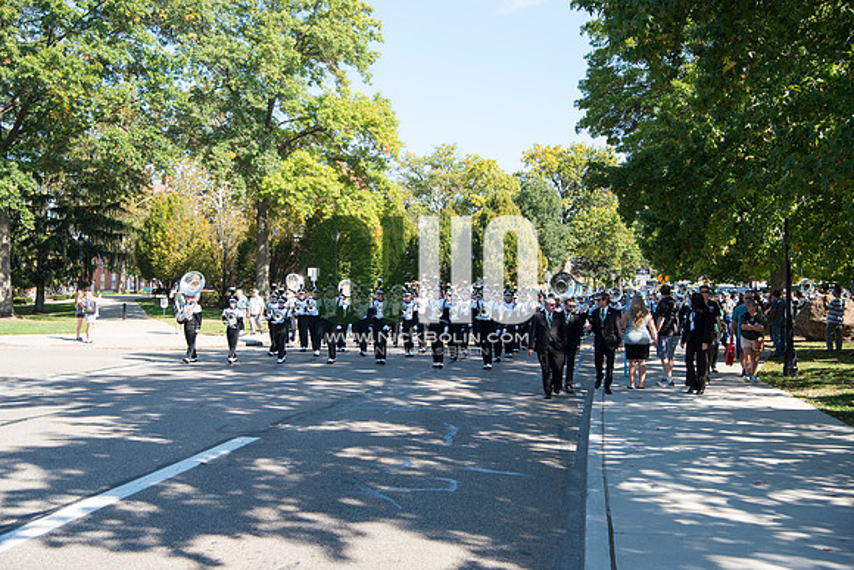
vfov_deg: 35.1
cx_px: 427
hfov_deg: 50.7
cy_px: 285
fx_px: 902
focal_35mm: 38
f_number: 5.6
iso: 200
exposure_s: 1/400
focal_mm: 38
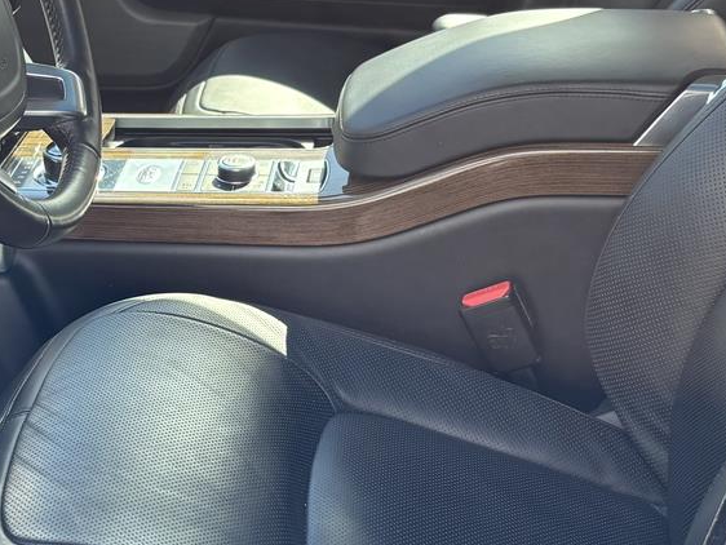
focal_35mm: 74
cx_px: 156
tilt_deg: -24.0
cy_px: 287
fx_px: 1553
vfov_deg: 19.9
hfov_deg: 25.9
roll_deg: -0.7
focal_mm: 5.96
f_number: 1.6
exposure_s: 1/200
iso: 50
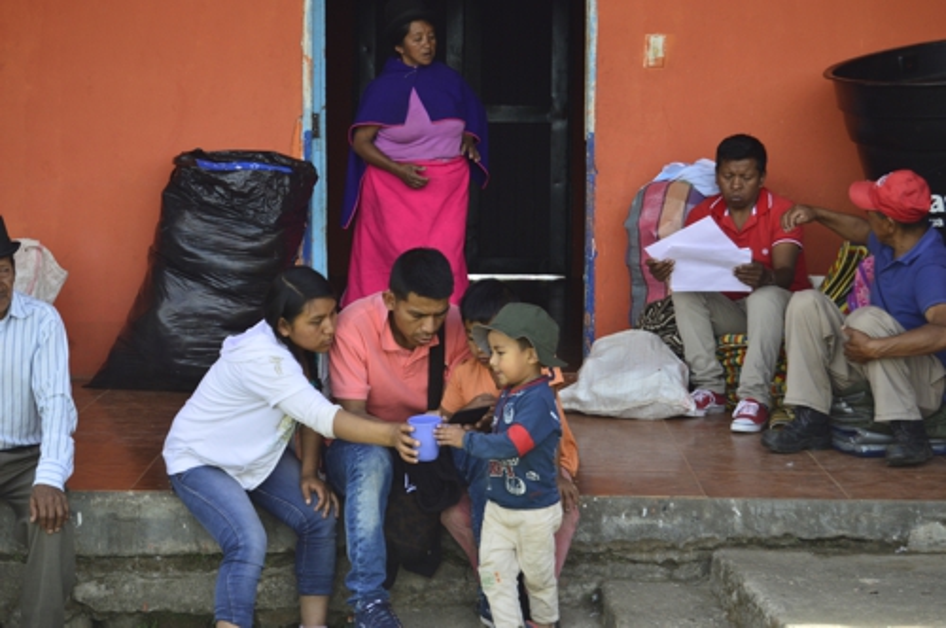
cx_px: 473
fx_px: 2165
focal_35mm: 82
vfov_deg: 16.5
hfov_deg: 24.6
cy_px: 314
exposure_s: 1/400
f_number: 5.6
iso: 400
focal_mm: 55
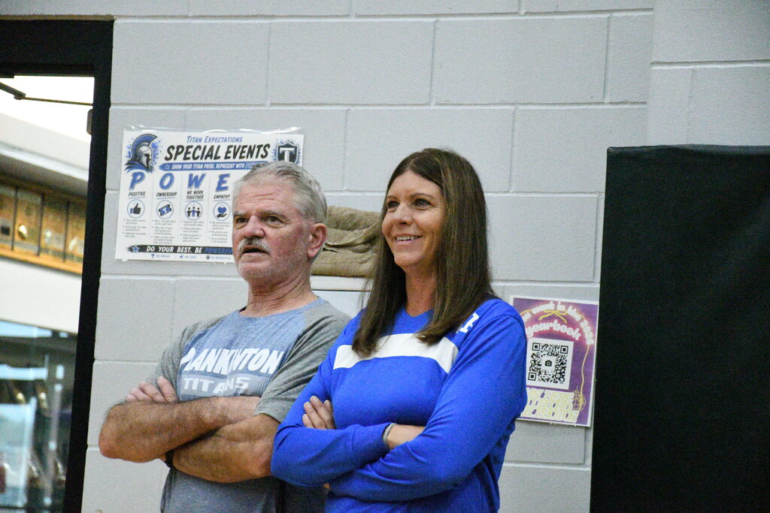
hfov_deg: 14.4
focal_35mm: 142
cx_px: 385
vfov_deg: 9.7
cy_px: 256
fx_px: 3037
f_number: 5.3
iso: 45600
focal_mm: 95
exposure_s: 1/2000
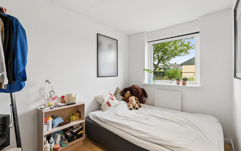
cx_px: 124
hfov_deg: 95.0
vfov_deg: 68.6
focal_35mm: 17
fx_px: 110
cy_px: 73
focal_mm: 10.5
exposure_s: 1/40
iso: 200
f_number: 8
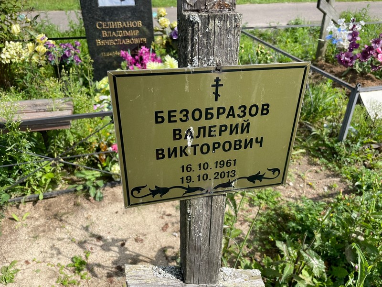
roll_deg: +2.2
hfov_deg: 67.3
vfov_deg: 53.1
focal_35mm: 26
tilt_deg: -30.7
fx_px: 287
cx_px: 191
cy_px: 144
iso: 32
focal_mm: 4.2
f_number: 1.6
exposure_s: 1/2353
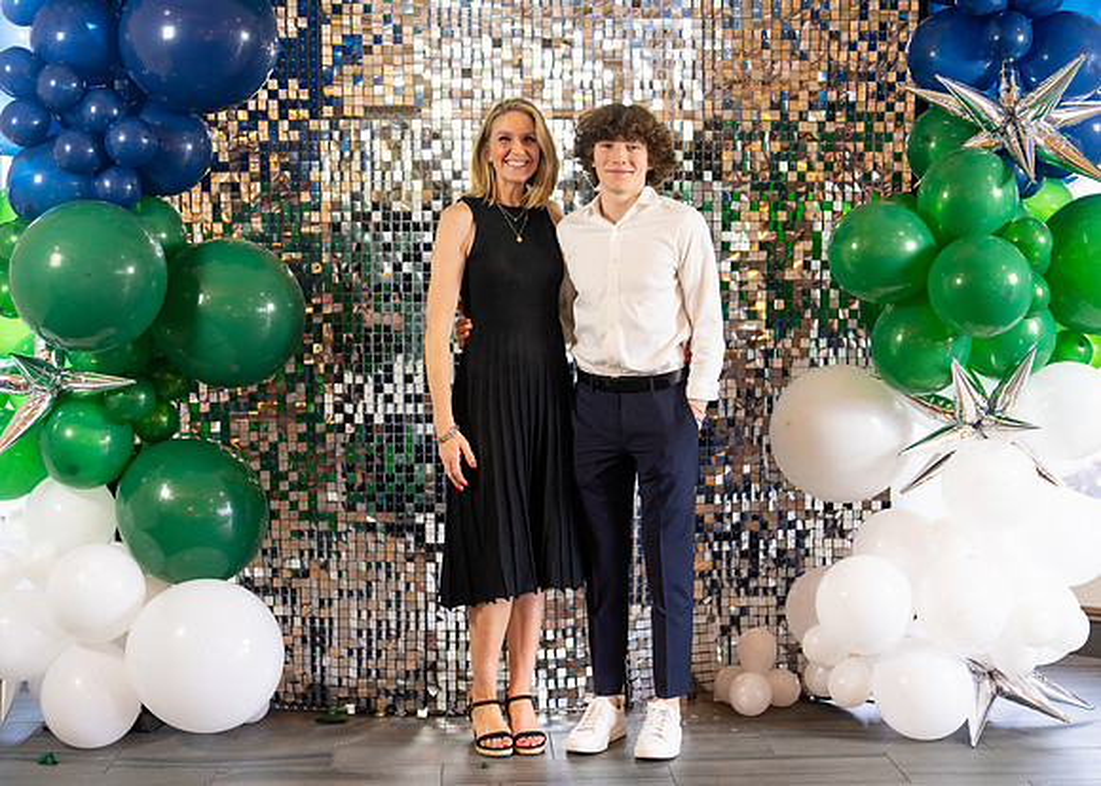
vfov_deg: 25.1
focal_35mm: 56
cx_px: 576
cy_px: 397
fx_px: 1762
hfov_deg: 34.7
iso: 800
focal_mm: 50
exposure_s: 1/320
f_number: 1.2
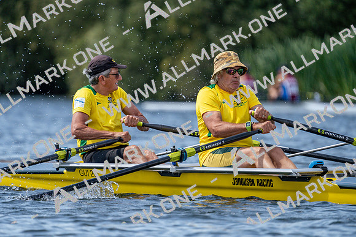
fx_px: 5588
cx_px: 178
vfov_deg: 2.4
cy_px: 118
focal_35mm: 565
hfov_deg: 3.6
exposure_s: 1/2000
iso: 500
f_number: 6.3
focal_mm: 565
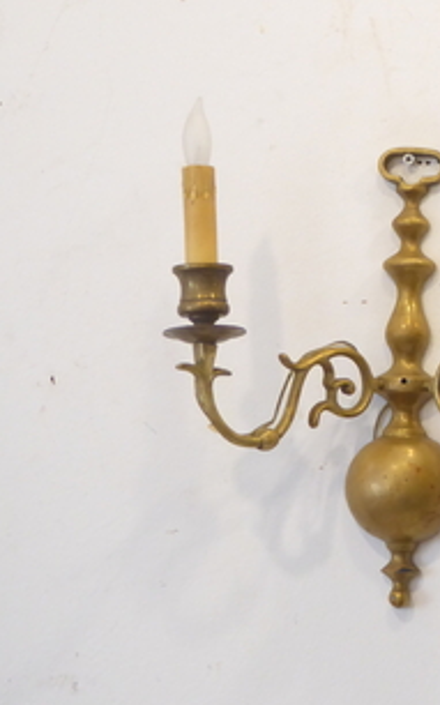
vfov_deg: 20.4
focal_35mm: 102
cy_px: 311
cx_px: 673
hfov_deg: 12.2
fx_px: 1959
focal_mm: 8.4
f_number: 4
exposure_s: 1/40
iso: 400
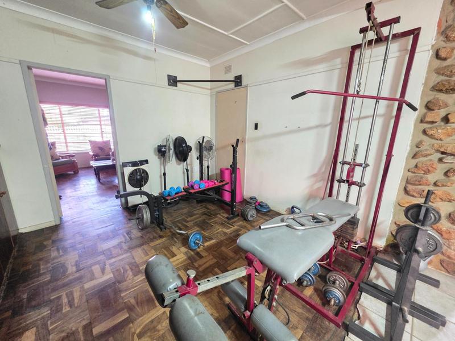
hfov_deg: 106.2
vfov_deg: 89.9
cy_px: 170
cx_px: 228
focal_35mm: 13
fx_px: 171
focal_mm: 2.2
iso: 1600
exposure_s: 1/25
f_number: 1.9
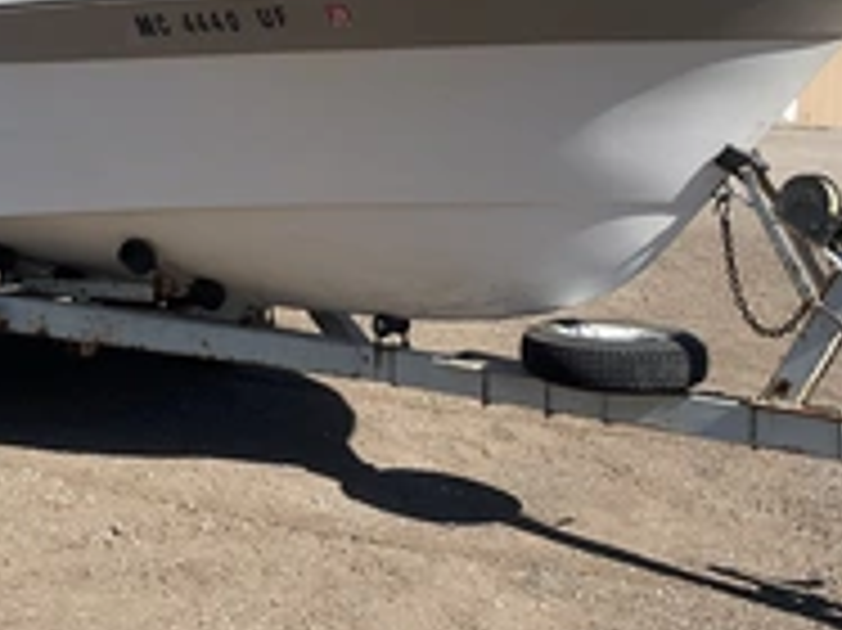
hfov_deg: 31.1
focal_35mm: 62
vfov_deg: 23.2
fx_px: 1507
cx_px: 306
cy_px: 108
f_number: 1.8
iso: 25
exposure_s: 1/2141
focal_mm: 3
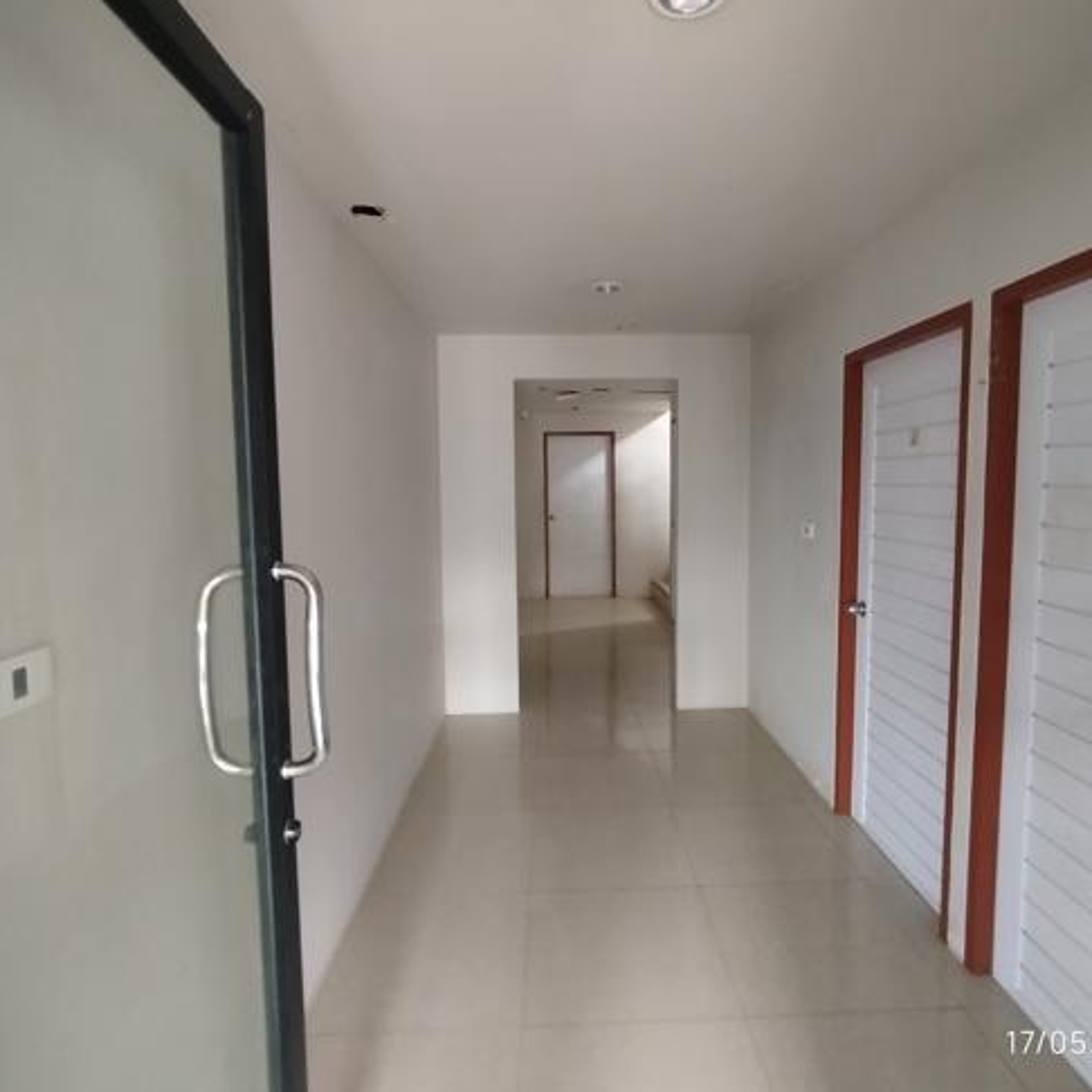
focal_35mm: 18
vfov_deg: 80.7
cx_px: 575
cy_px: 545
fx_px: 642
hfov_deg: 80.7
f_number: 2.2
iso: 400
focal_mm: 1.65
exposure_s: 1/33
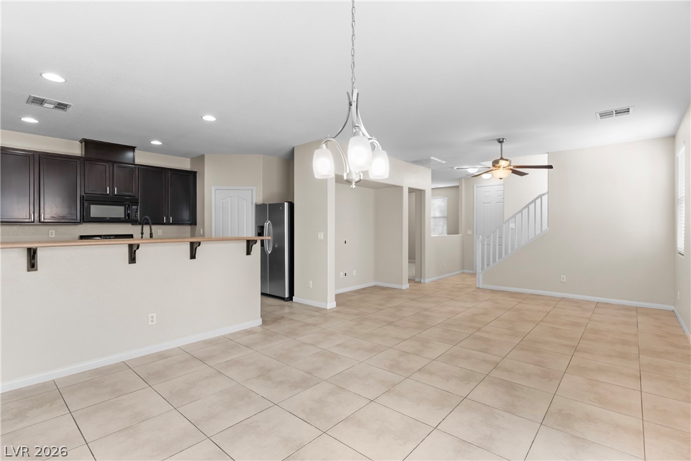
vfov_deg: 70.4
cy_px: 230
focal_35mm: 17
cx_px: 346
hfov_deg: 93.3
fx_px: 326
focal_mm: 17
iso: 400
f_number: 8
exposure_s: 1/8
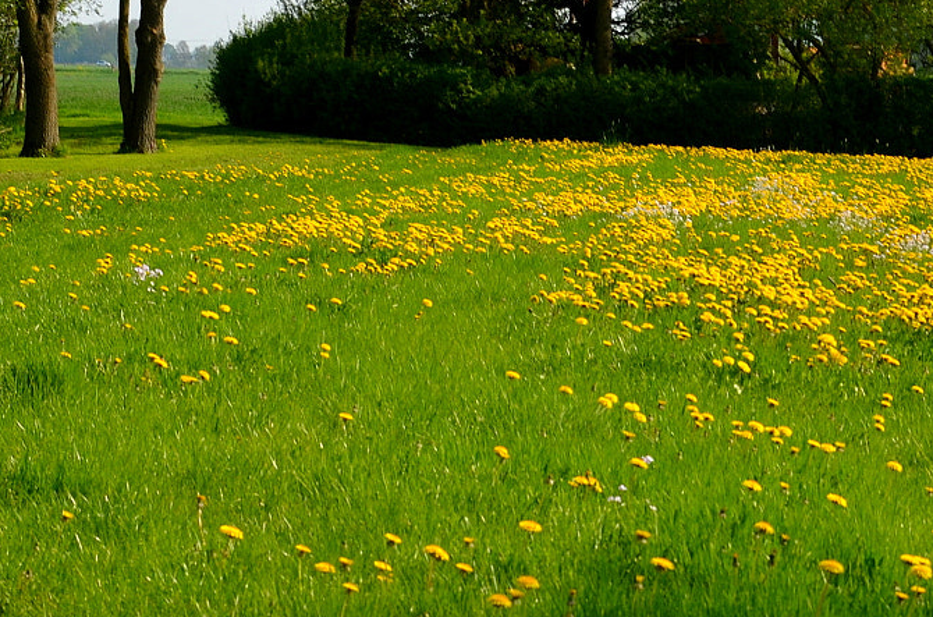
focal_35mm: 172
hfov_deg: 11.9
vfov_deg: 7.9
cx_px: 728
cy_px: 62
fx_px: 4446
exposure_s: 1/250
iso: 125
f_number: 8
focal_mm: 48
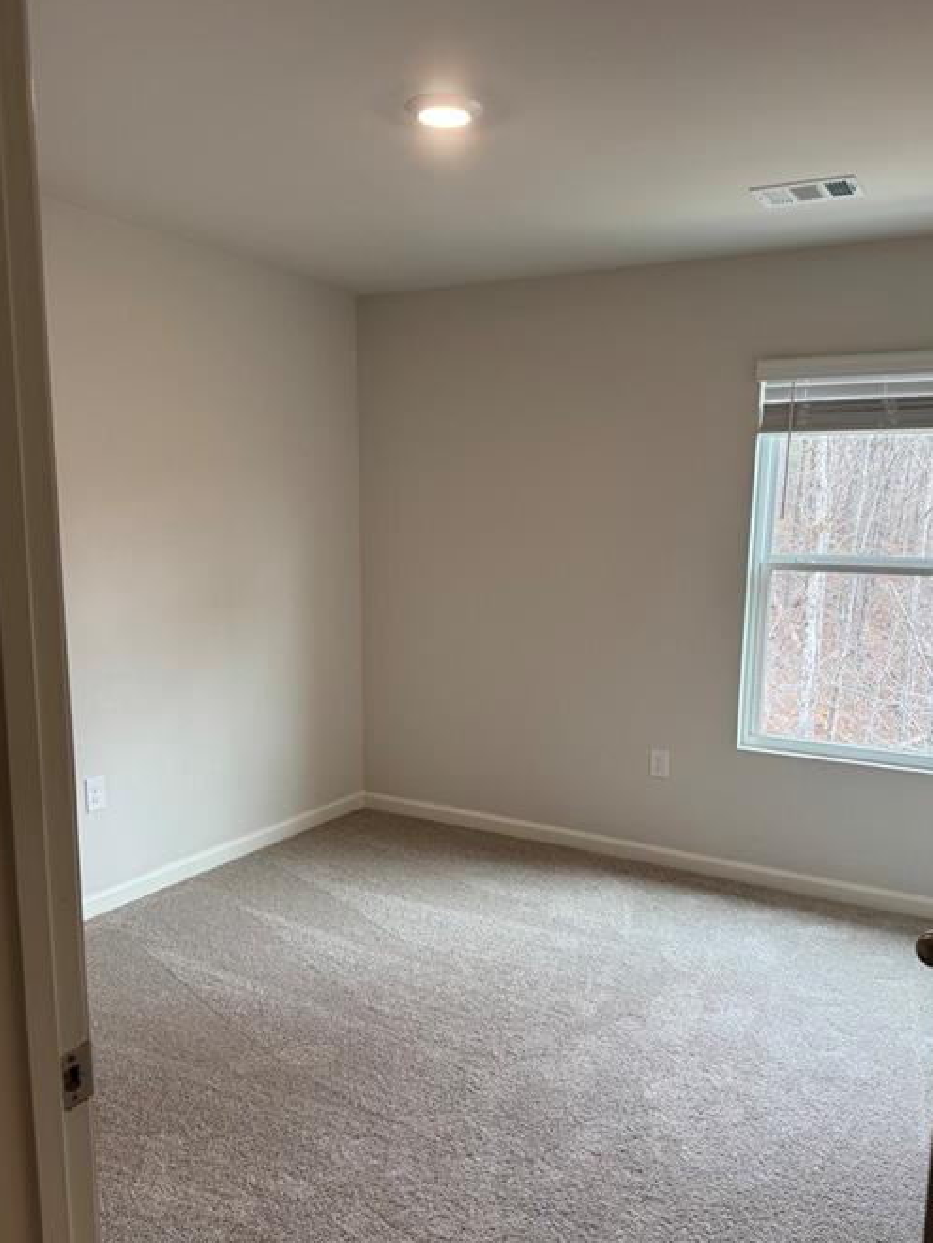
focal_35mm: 28
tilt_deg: -10.1
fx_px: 1006
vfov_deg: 63.3
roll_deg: +0.1
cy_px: 684
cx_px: 495
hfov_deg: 49.7
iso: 125
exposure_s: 1/120
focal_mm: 6.76
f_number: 1.78
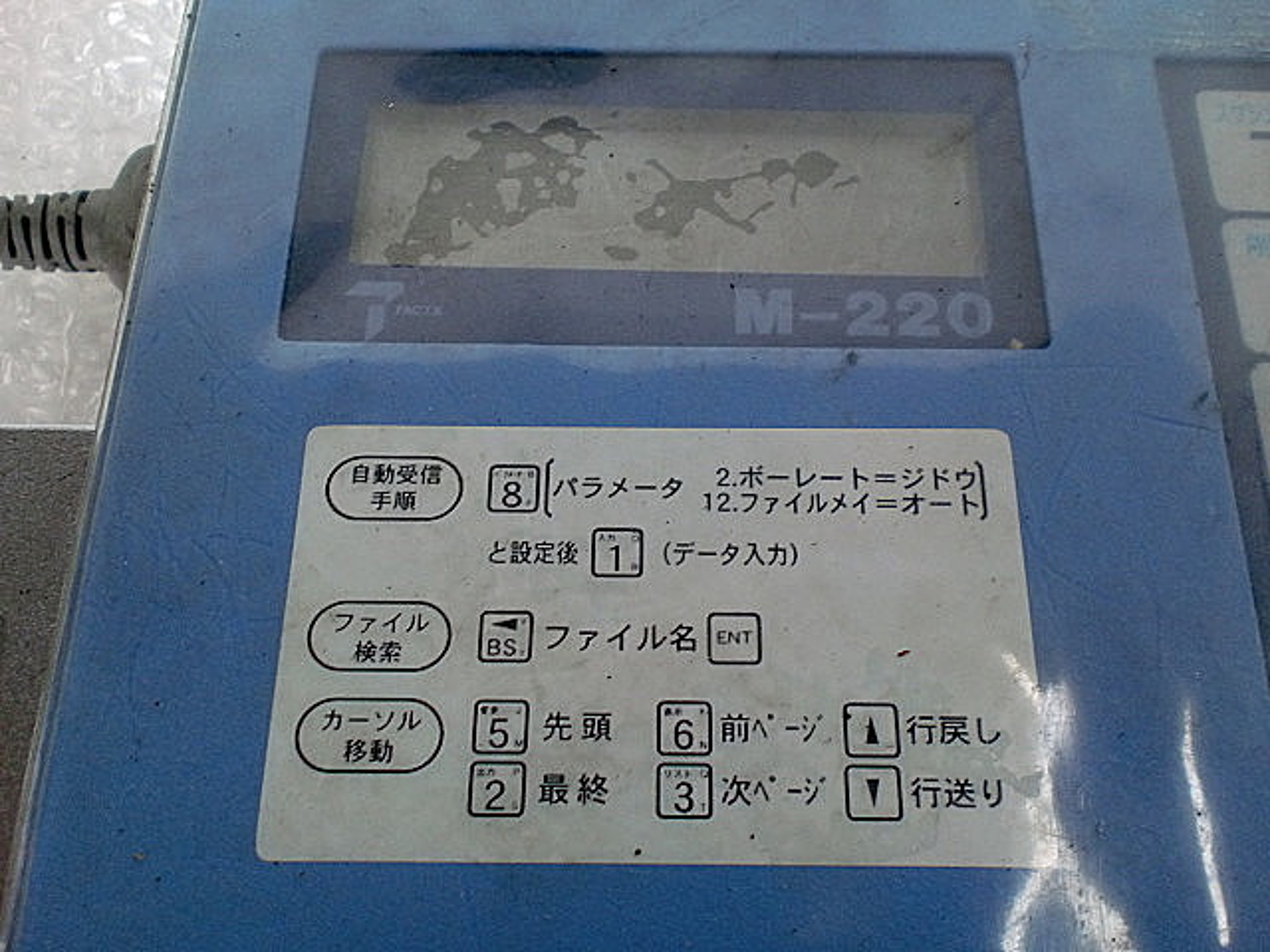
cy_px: 476
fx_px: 1284
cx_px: 635
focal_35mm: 35
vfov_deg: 40.7
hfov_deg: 52.6
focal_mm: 6.3
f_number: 3.1
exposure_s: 1/60
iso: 200
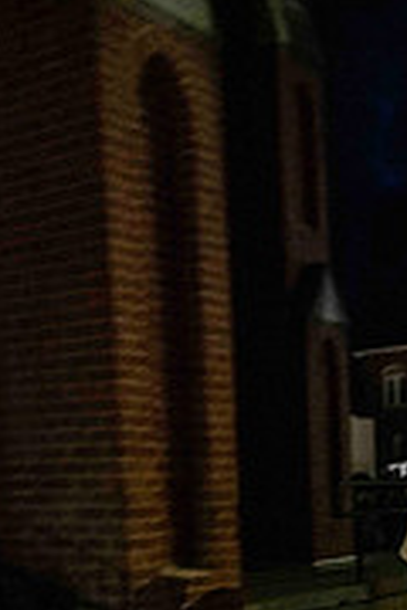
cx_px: 441
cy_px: 569
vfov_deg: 31.5
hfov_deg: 21.5
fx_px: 1017
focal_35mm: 60
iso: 8000
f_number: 6.3
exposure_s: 1/40
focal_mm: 24
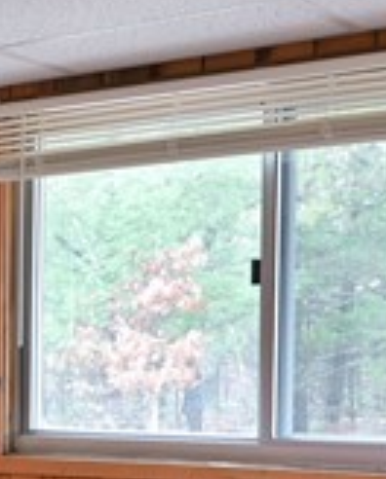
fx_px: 1367
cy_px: 405
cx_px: -800
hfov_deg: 10.6
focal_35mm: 96
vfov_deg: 19.6
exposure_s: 1/2
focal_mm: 15.5
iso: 100
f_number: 5.6
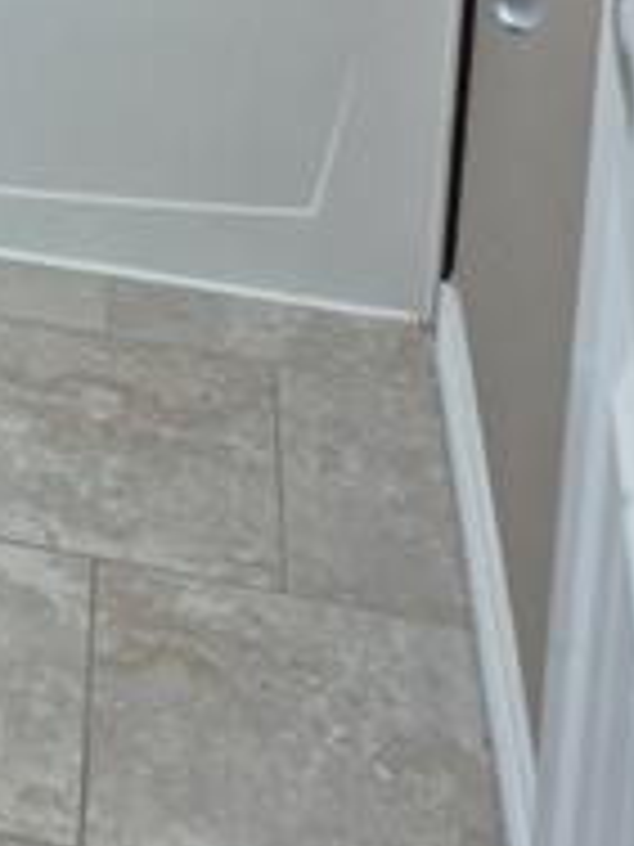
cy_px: -738
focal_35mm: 94
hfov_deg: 13.9
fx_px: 2296
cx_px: -533
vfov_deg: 16.8
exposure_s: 1/120
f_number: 1.8
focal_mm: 5.4
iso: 320
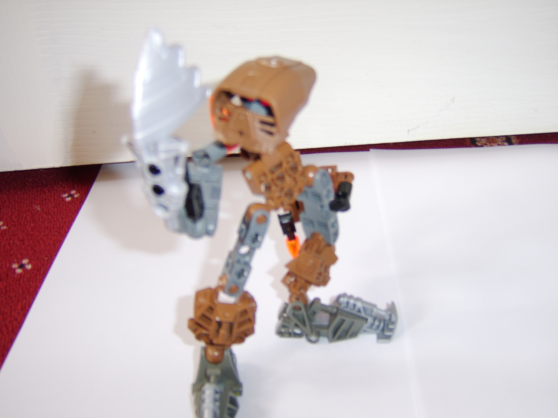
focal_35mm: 31
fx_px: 500
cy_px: 209
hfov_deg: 58.4
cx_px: 279
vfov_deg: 45.4
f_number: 2.7
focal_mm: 8.13
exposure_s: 1/30
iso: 71
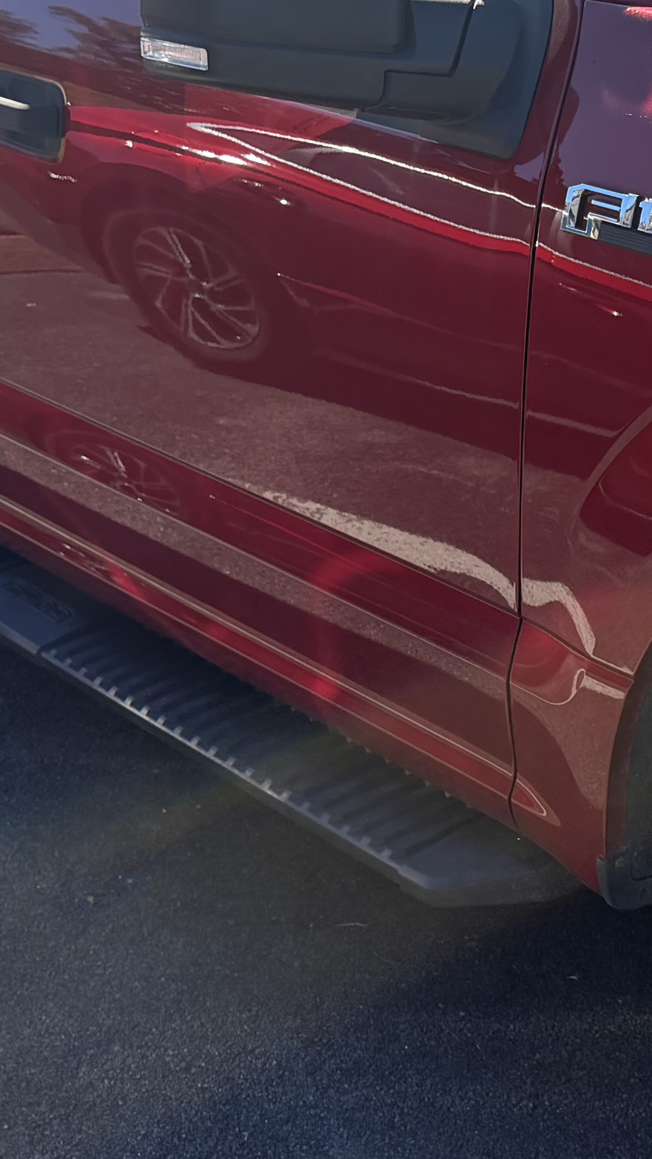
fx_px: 2152
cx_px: 801
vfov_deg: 29.6
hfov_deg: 16.5
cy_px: 275
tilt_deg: -12.5
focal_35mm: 70
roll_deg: +3.1
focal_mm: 6.76
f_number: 1.78
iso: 100
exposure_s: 1/2169
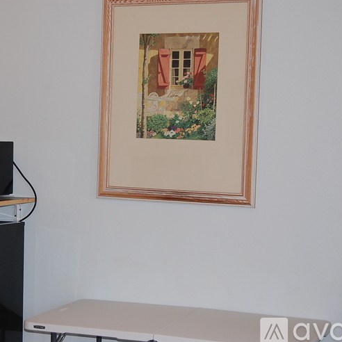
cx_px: 111
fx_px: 827
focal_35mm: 74
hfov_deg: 23.2
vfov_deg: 23.4
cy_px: 172
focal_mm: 38
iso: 400
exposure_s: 1/60
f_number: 5
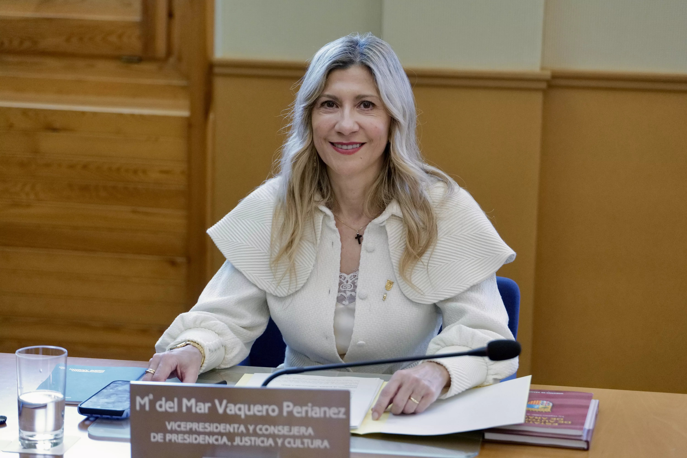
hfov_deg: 22.6
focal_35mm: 90
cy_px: 229
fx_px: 1717
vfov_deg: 15.2
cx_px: 344
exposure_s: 1/320
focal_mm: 90
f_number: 4
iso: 5000
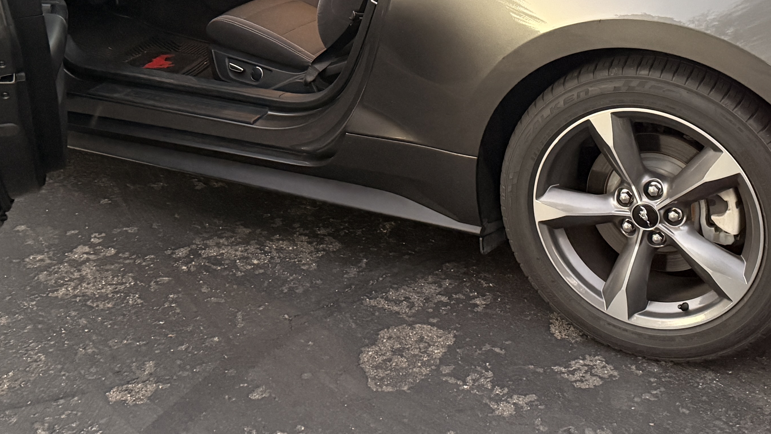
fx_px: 1124
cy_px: 60
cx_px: 422
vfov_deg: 21.4
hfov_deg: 37.8
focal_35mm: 55
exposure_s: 1/37
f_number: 1.78
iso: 1000
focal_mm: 6.76
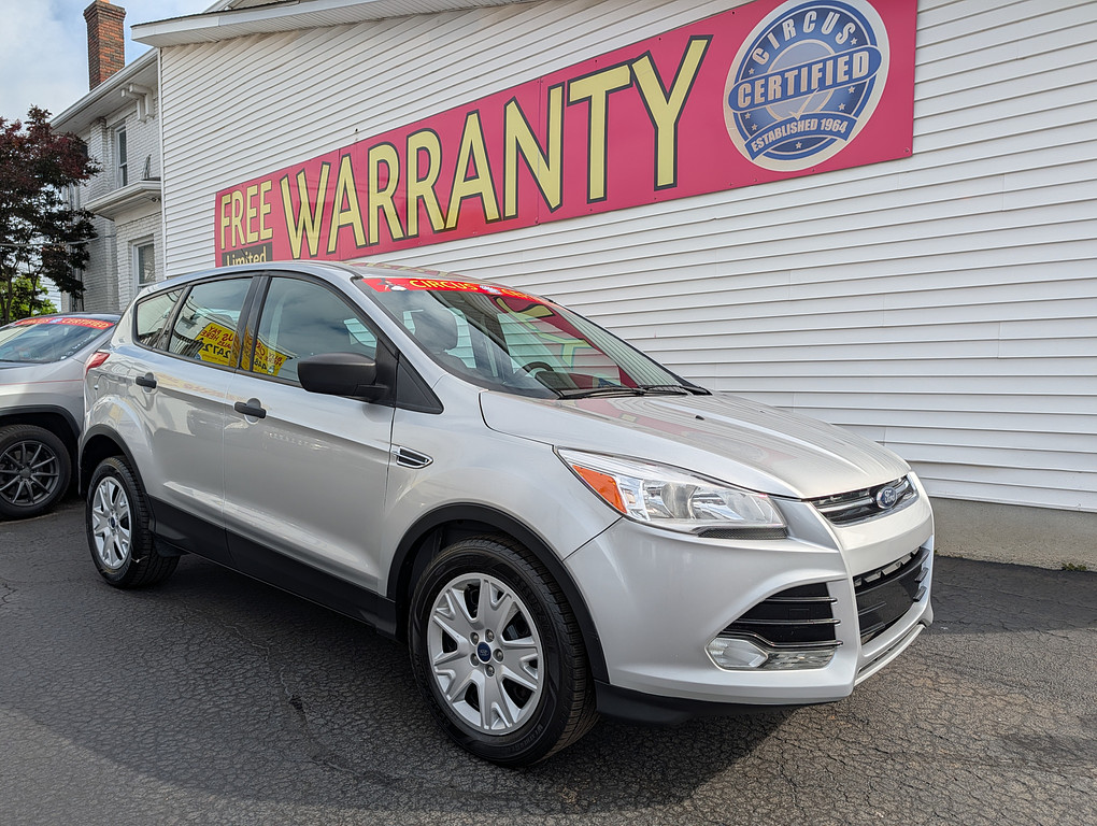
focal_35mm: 24
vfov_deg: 56.9
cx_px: 548
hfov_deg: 71.5
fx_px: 762
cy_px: 413
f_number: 1.68
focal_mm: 6.9
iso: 21
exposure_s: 1/7194
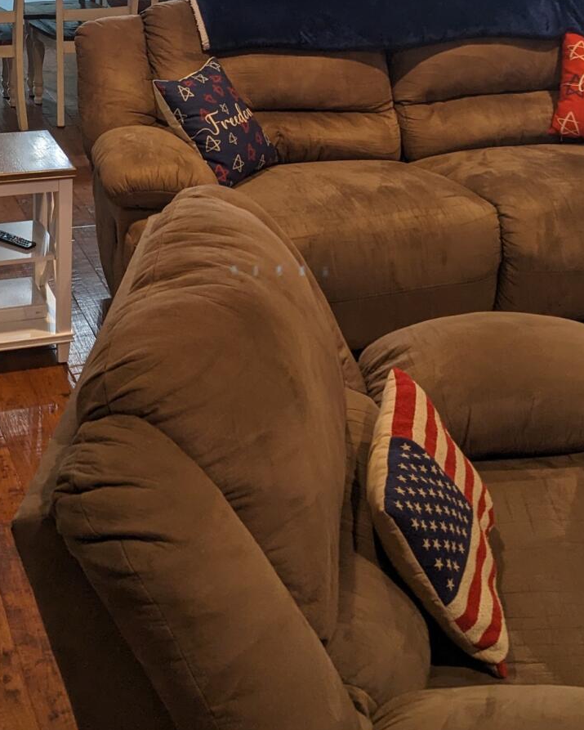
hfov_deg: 25.6
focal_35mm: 59
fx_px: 1274
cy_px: 42
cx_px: 185
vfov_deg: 30.2
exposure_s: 1/30
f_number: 1.73
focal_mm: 4.38
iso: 58
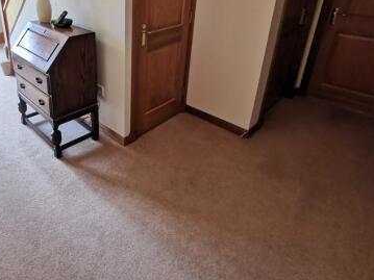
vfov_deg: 51.1
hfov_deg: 65.3
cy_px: 75
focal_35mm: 26
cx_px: 121
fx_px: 281
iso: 400
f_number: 2.2
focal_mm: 2.35
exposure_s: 1/33.3
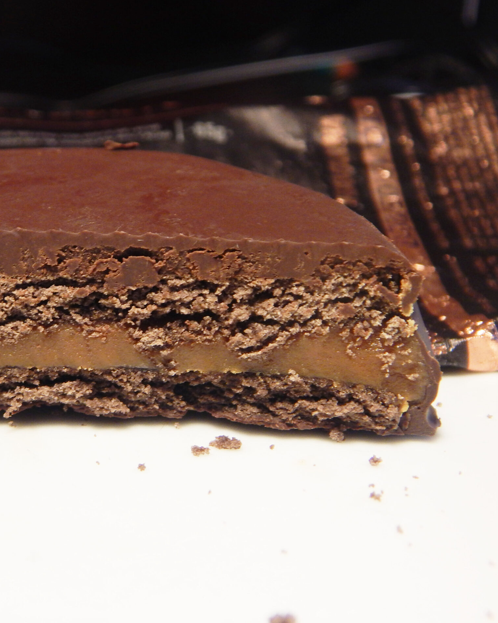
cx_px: 90
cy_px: 312
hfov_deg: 23.8
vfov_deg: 30.0
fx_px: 1161
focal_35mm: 63
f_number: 3.7
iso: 200
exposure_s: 1/30
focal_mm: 8.6
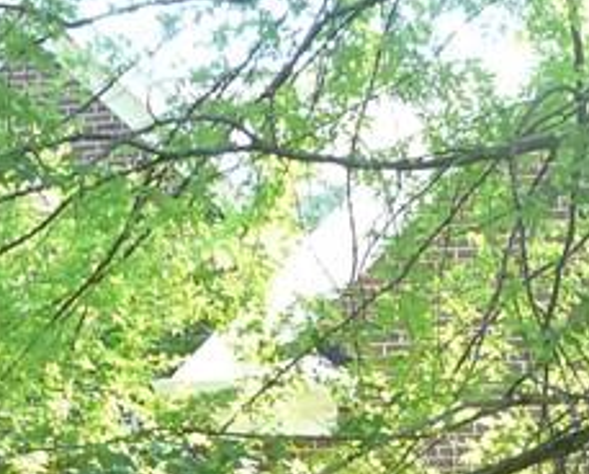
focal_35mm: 122
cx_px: 69
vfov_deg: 12.1
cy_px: 690
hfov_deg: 15.6
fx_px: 2130
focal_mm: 4.6
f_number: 2.8
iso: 100
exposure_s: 1/40
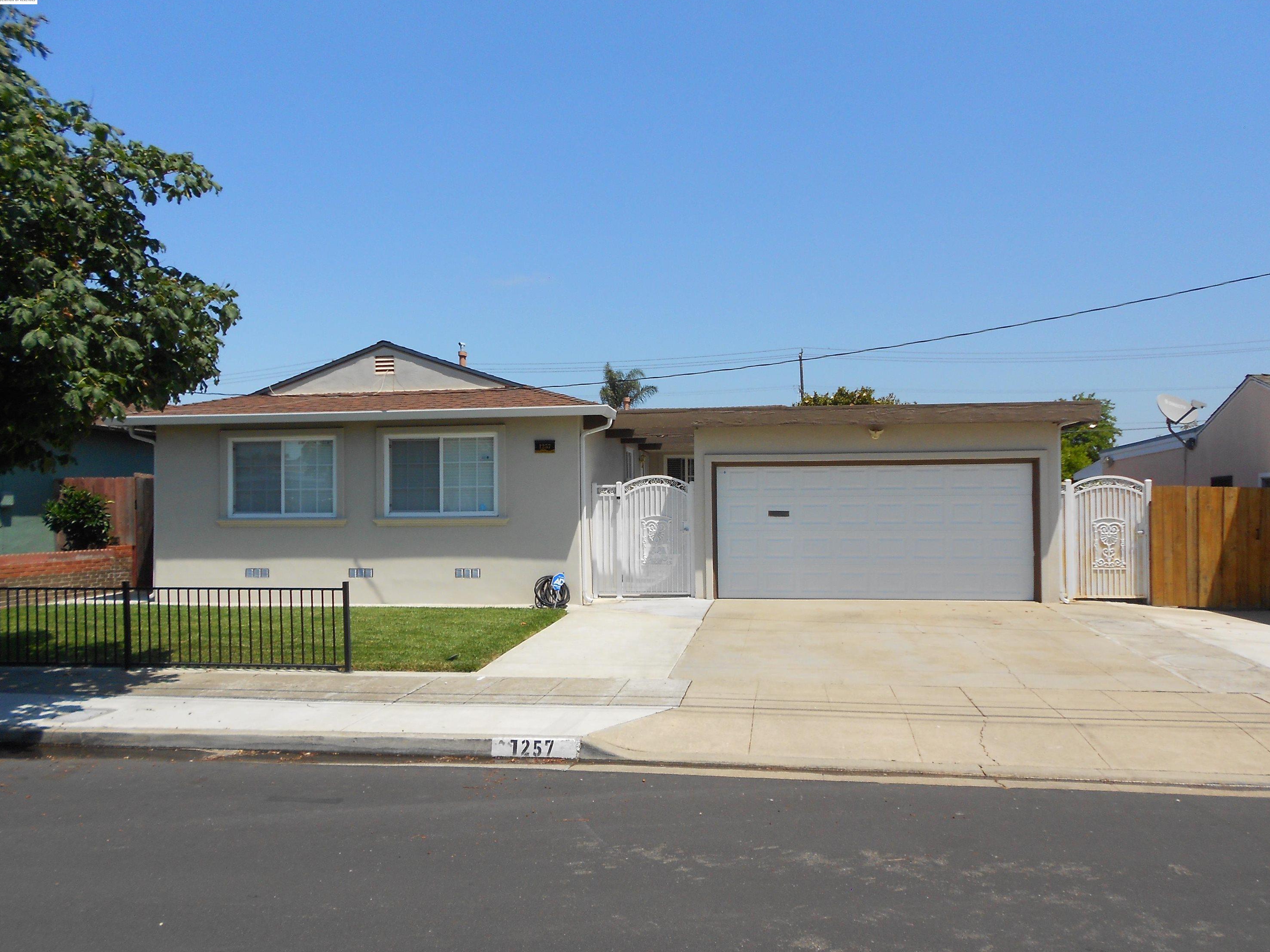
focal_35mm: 27
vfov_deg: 51.4
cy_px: 481
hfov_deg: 65.3
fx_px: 991
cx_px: 639
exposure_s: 1/1250
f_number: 3.2
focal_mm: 4.6
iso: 80
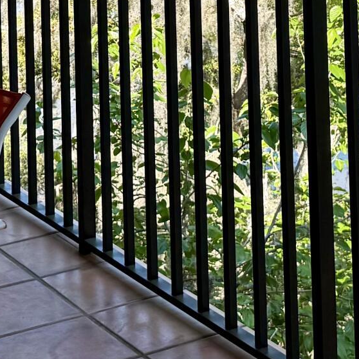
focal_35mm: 114
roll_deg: +1.9
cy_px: -201
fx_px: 1338
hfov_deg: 15.3
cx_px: 196
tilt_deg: -0.4
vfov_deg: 14.2
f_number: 1.78
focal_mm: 6.76
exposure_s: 1/1855
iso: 80
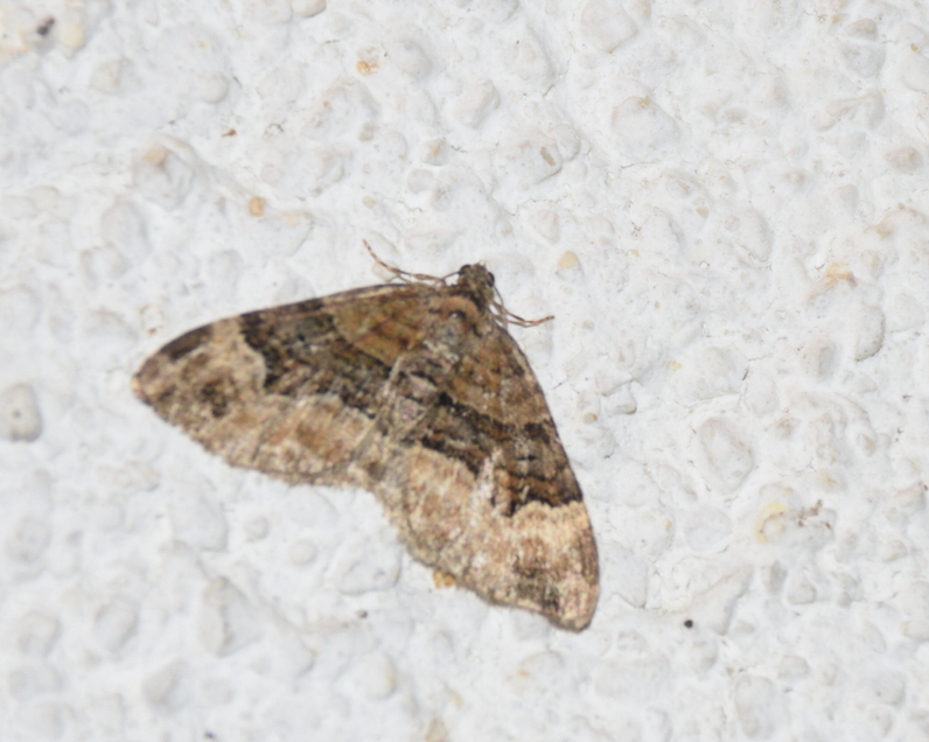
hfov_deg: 8.1
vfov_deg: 6.5
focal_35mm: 238
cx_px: 374
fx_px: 6541
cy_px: 371
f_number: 7.1
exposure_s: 1/60
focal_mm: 140
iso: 320
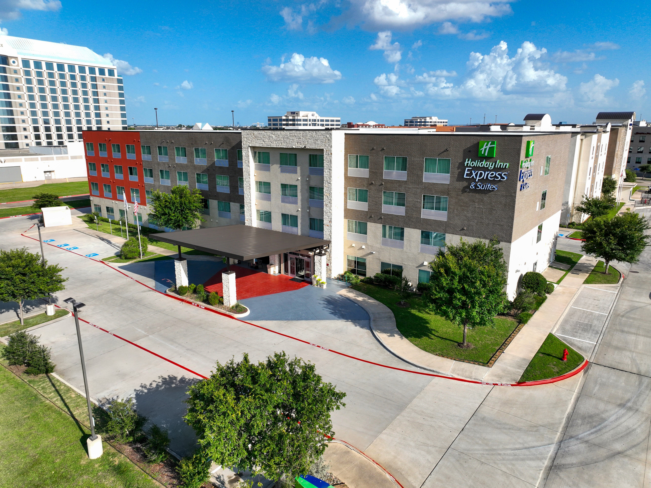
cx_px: 326
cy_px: 244
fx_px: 451
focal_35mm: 24
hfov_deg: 71.6
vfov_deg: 56.8
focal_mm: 12.29
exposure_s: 1/2000
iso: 100
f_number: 3.2
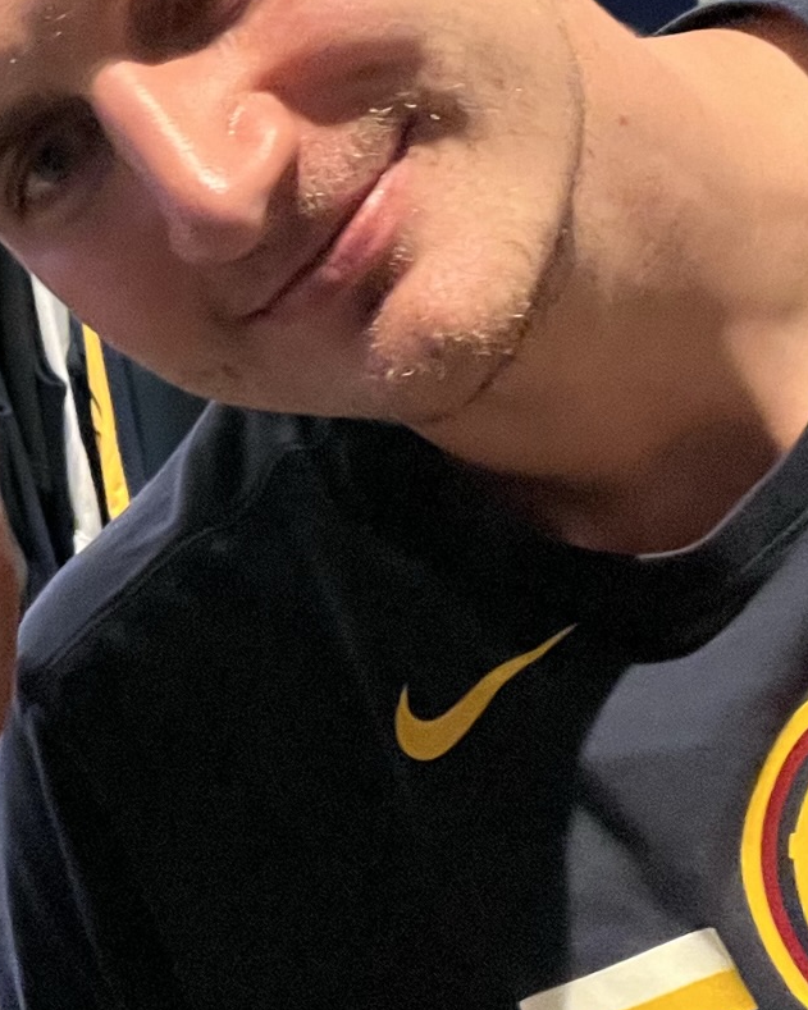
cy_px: 371
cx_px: -17
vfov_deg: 25.0
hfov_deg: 19.5
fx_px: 2272
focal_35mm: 76
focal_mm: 2.71
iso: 640
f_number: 2.2
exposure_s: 1/30
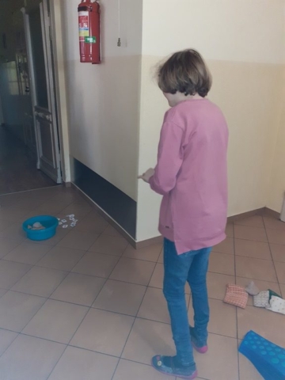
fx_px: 296
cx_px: 142
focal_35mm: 27
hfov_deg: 51.4
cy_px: 190
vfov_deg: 65.3
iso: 320
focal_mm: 3.6
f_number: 1.9
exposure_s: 1/25
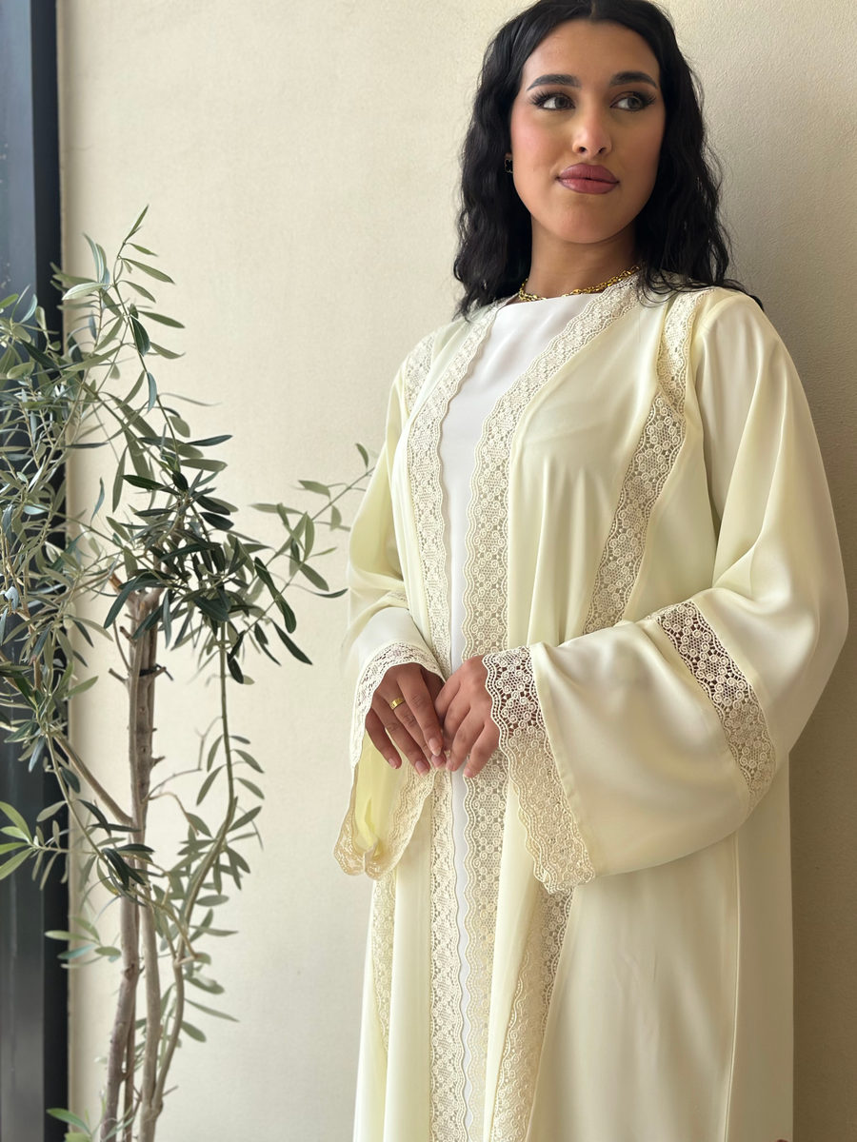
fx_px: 1584
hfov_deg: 30.3
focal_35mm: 48
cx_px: 428
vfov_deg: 39.7
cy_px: 571
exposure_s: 1/1041
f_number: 1.78
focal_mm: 6.86
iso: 80
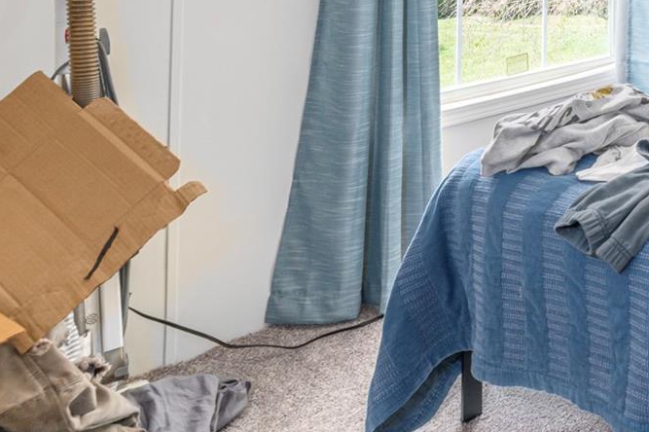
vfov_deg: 26.3
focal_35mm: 43
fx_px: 775
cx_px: 936
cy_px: -134
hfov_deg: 30.1
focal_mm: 14
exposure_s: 1/125
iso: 320
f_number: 8
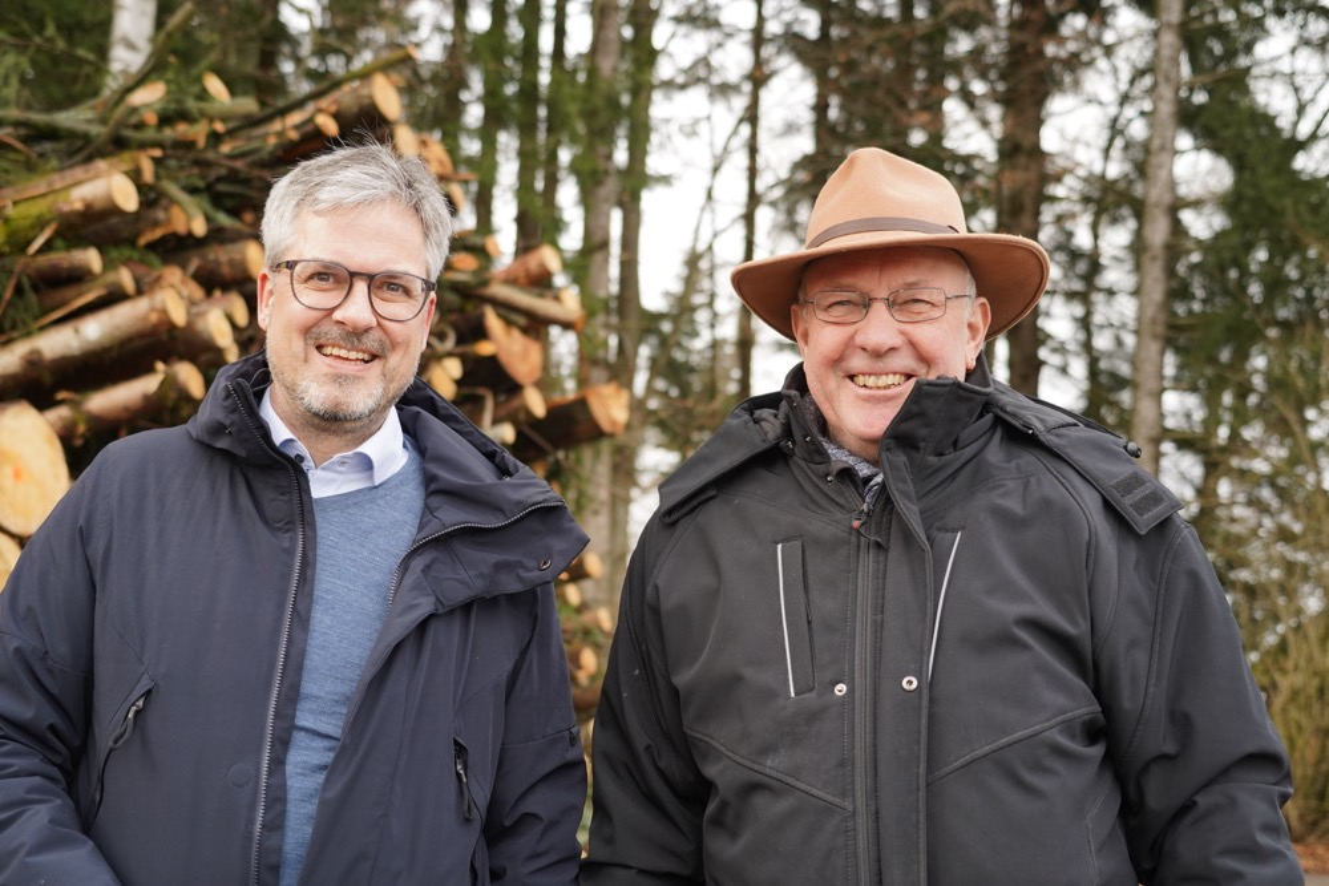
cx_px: 664
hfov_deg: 42.7
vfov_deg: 29.3
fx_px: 1698
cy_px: 443
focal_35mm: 46
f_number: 4.5
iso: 250
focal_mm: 46
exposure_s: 1/160
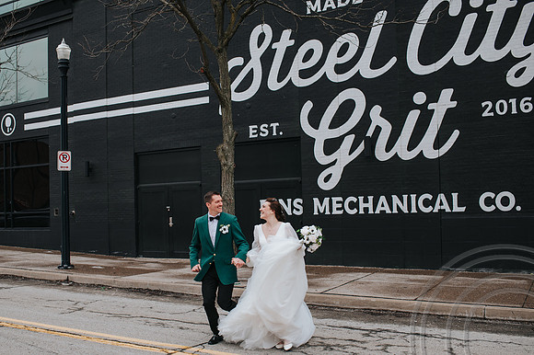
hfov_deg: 49.1
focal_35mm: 39
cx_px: 234
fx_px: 582
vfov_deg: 33.9
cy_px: 199
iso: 220
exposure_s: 1/800
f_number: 3.2
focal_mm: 35
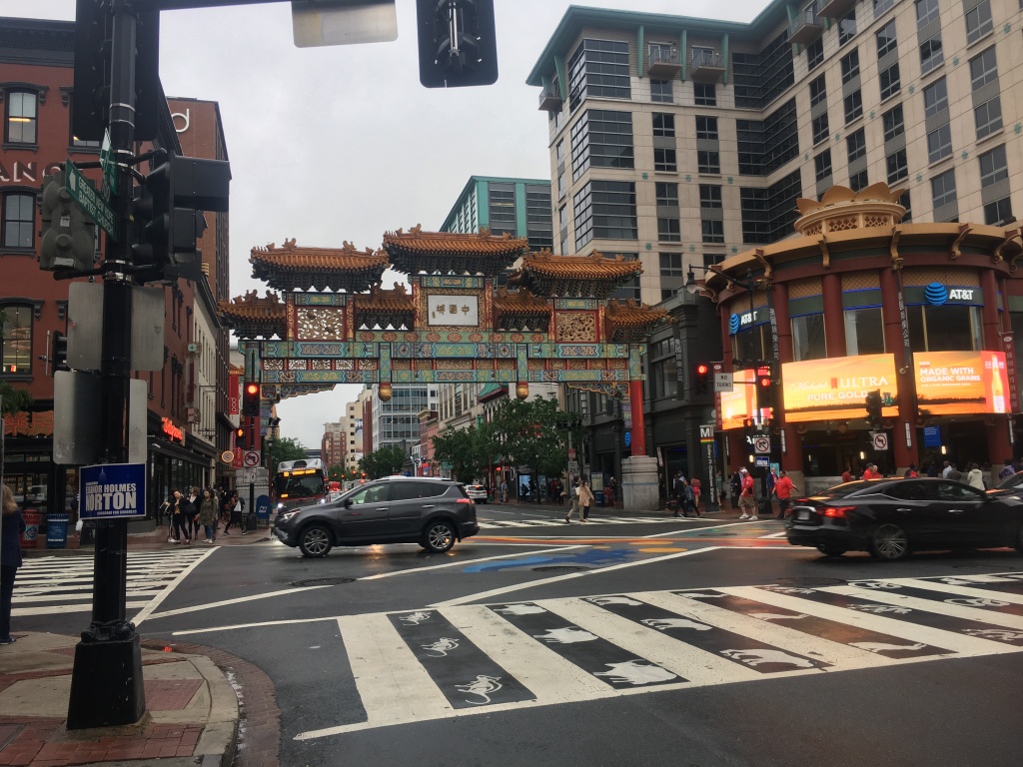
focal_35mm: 29
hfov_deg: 61.7
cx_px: 512
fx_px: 857
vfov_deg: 48.2
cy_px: 384
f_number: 2.2
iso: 25
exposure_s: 1/129
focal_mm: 4.15
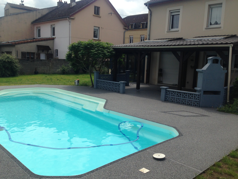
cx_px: 119
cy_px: 90
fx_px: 227
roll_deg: -0.8
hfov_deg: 55.4
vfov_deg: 42.9
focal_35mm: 33
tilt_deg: -7.1
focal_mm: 4.12
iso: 50
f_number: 2.4
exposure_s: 1/2088
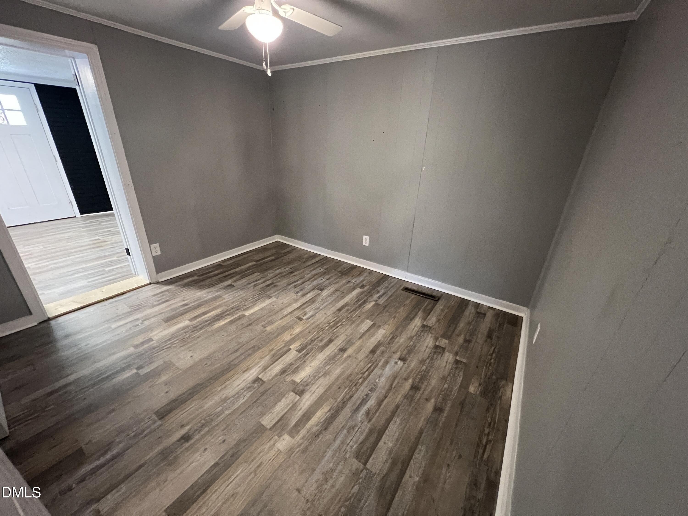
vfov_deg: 89.9
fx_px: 258
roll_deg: -2.5
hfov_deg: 106.2
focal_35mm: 13
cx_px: 344
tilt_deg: -23.7
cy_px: 258
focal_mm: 1.57
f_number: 1.8
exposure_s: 1/40
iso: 800
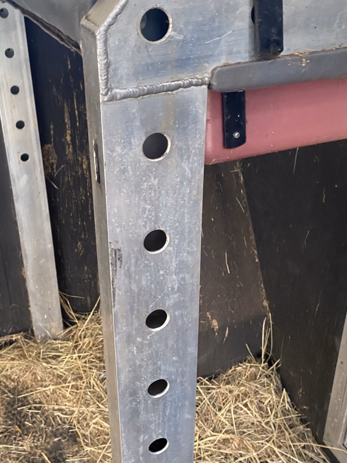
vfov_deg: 49.9
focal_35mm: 37
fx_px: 495
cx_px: 102
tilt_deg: -25.4
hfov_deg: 38.0
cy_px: 191
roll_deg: +4.4
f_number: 1.8
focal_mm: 4.25
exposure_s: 1/35
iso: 640
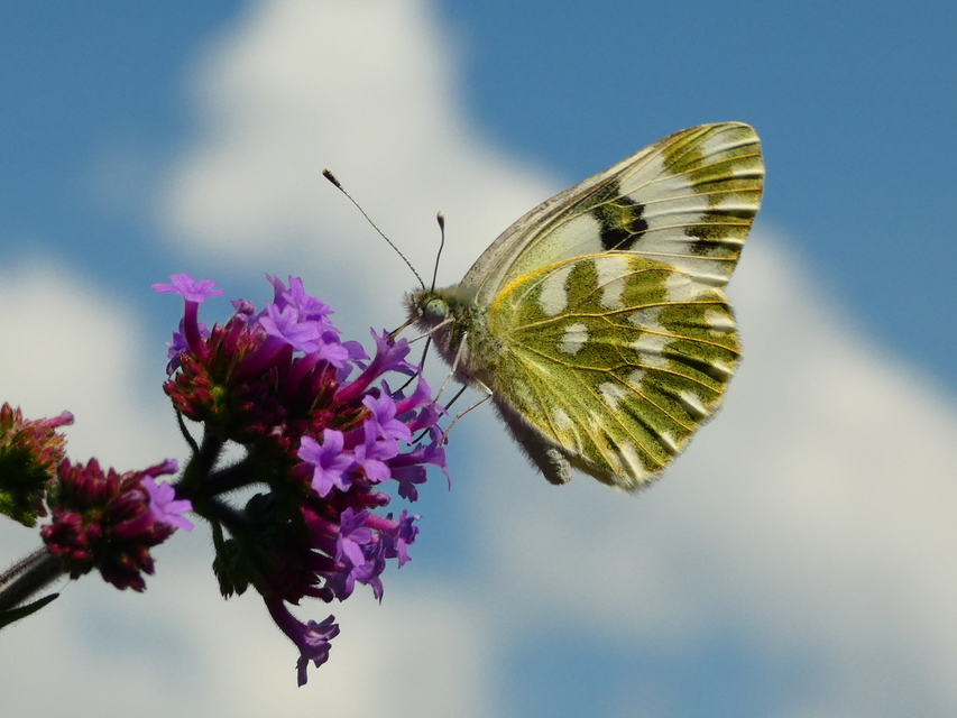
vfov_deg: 10.3
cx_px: 478
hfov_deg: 13.7
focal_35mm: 144
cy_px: 359
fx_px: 3982
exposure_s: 1/320
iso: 80
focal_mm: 25.8
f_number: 5.3
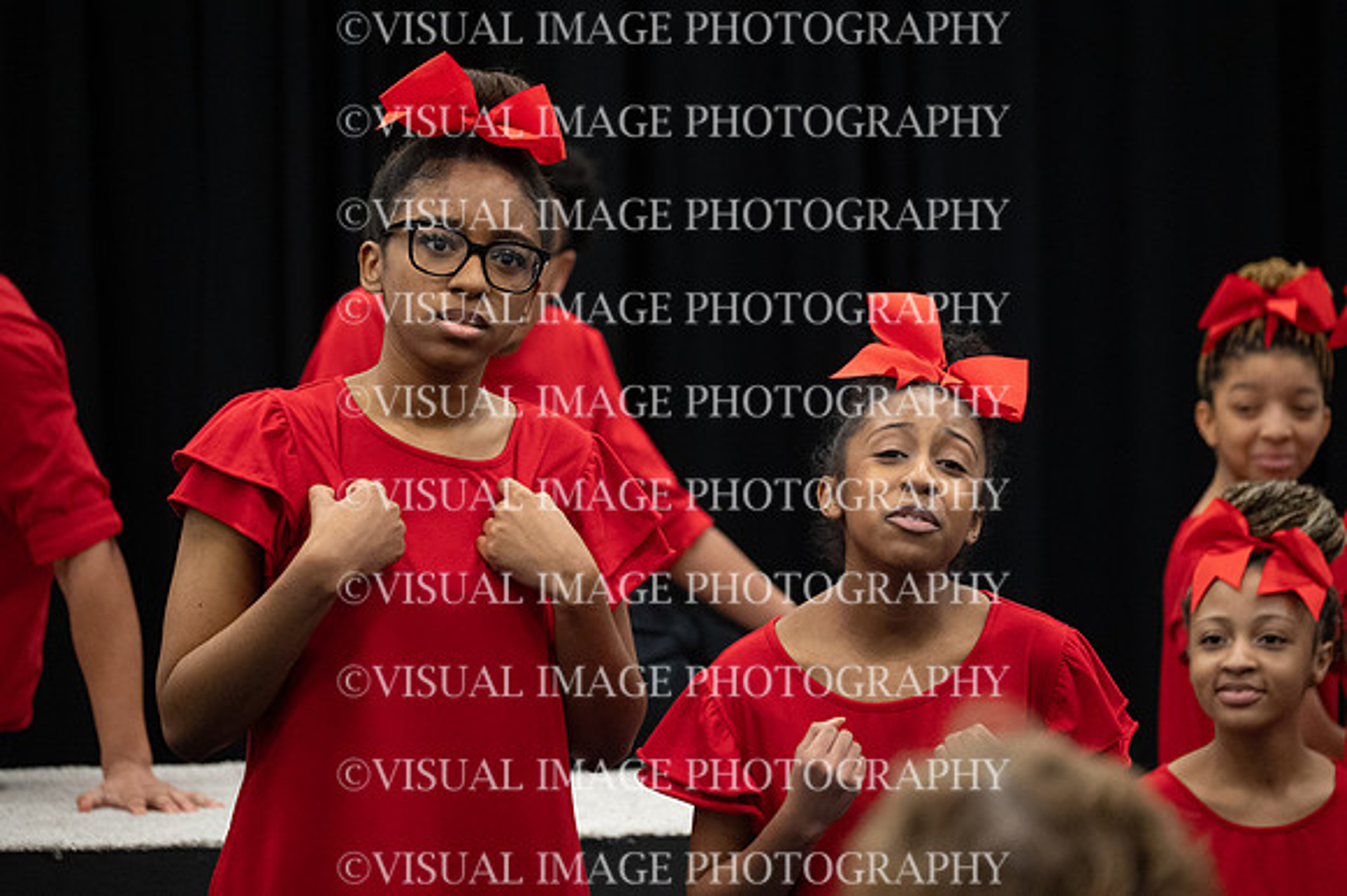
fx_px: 7666
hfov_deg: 10.0
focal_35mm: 205
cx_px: 674
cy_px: 448
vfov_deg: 6.7
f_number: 6.3
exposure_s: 1/125
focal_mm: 205
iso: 8000
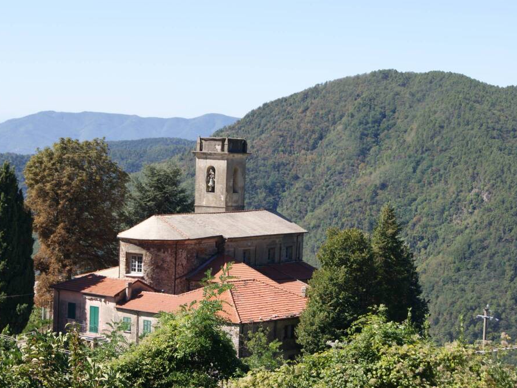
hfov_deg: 21.6
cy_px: 195
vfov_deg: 16.3
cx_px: 222
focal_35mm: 91
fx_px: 1353
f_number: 9
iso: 100
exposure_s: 1/125
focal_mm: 55
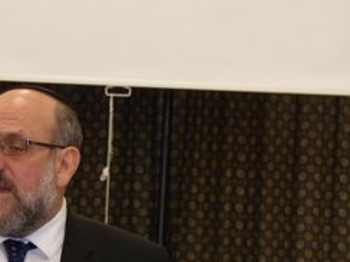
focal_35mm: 305
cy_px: 236
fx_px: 3084
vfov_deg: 4.9
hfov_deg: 6.5
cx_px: 29
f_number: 2.8
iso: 400
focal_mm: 27.8
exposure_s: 1/50
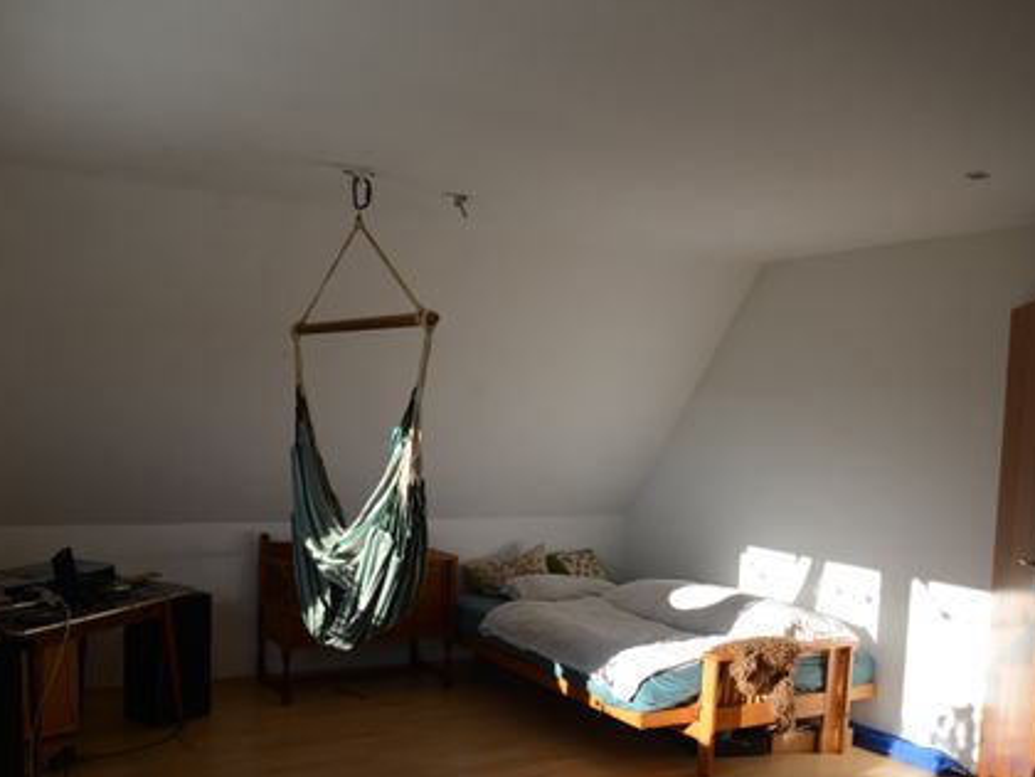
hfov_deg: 55.3
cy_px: 487
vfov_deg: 42.6
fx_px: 987
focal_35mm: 33
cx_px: 488
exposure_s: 1/100
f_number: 5
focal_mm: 24
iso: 100
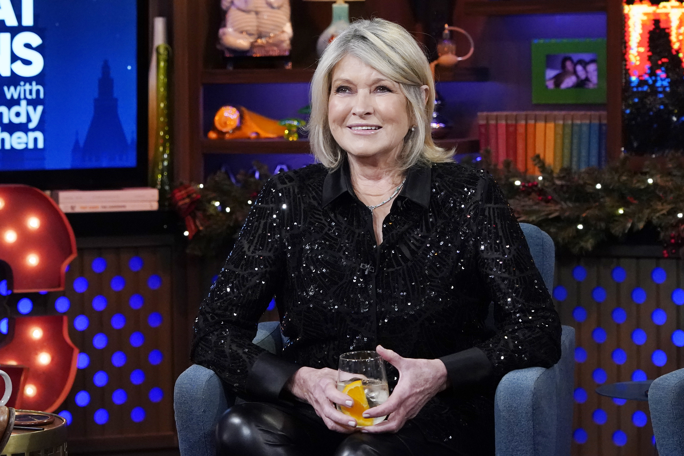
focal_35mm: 88
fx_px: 1672
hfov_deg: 23.1
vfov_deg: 15.5
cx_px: 342
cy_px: 228
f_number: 5
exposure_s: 1/160
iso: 6400
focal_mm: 88
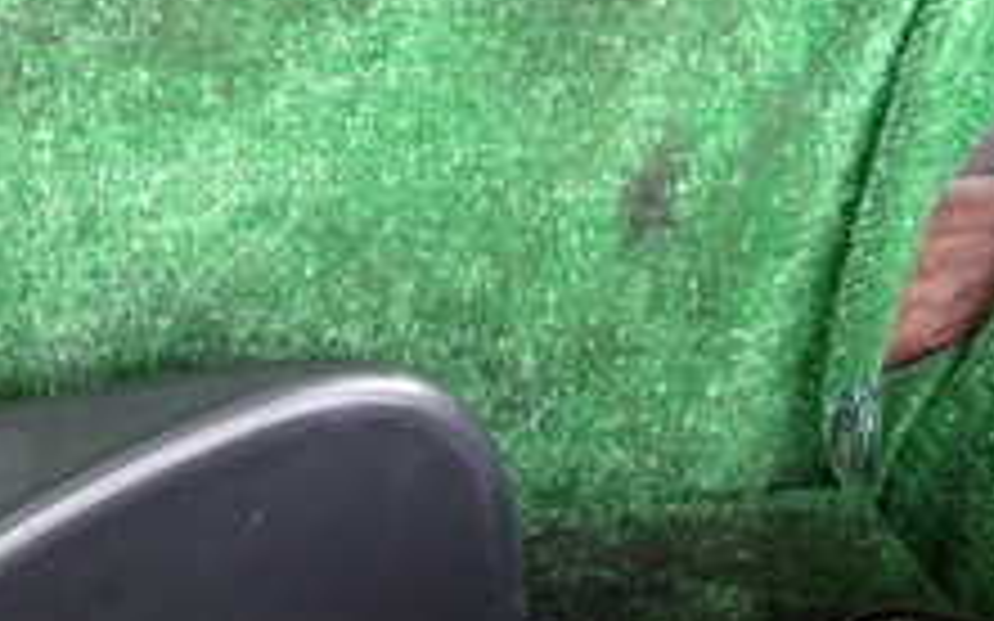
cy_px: 868
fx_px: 1950
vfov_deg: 16.8
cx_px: 288
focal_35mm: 72
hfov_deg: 28.3
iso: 800
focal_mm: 4.5
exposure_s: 1/15
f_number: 2
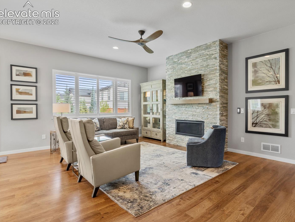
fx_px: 164
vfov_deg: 67.9
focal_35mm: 19
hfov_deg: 83.5
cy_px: 110
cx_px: 165
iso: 160
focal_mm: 11.5
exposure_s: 1/50
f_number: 8
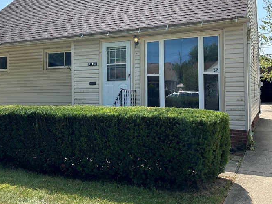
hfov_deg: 46.6
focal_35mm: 40
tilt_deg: +0.5
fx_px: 314
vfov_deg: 35.8
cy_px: 83
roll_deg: +0.8
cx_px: 112
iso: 50
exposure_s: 1/2252
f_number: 1.5
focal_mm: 5.7
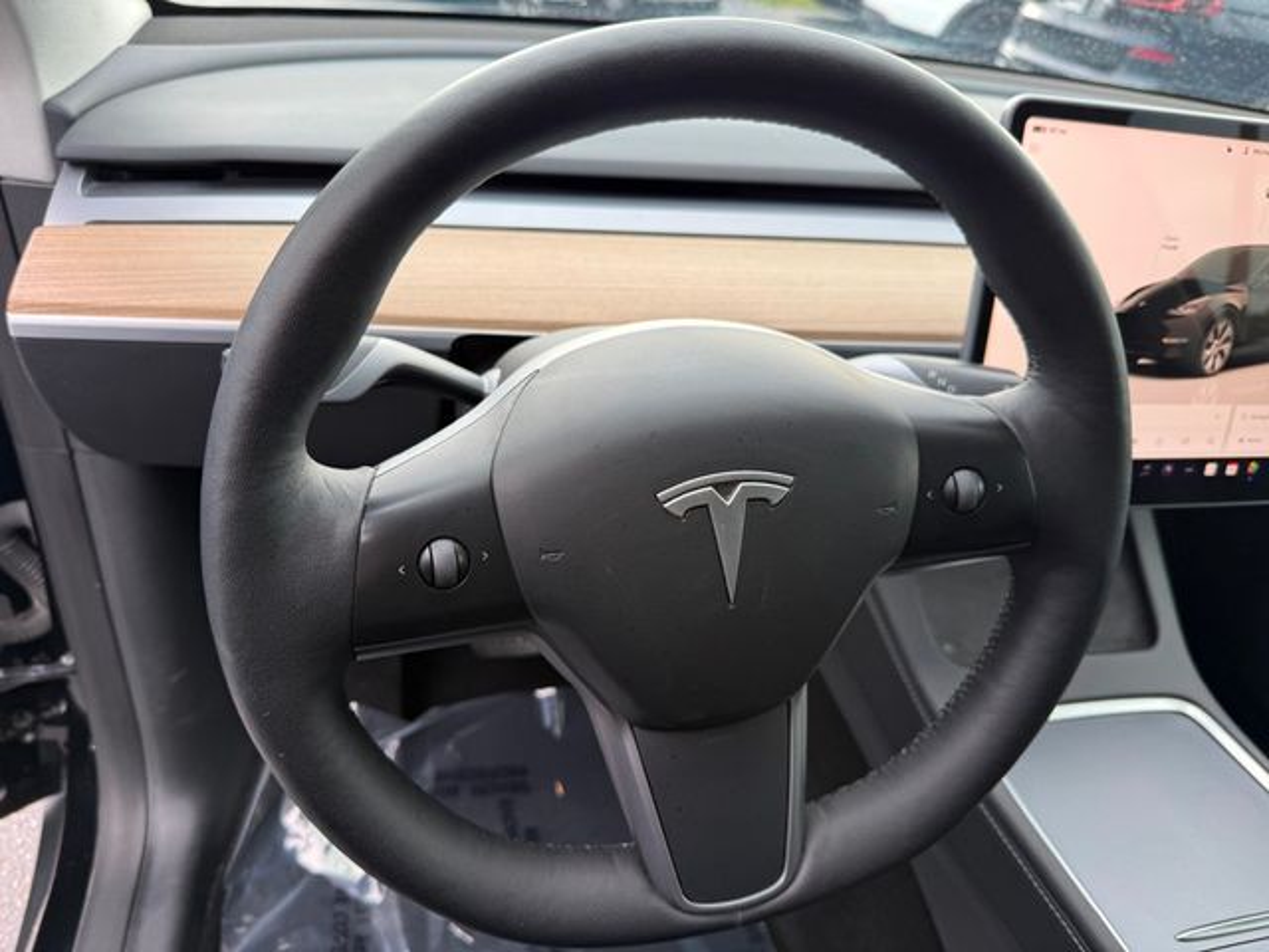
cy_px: 476
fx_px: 880
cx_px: 634
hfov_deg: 71.6
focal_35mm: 24
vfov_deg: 56.8
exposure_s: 1/121
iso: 50
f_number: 1.78
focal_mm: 6.76
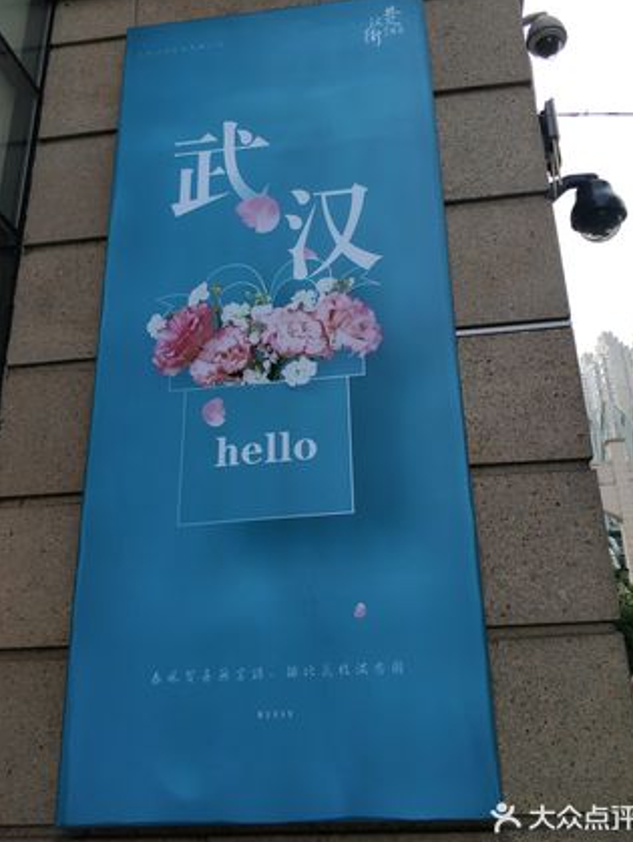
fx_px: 730
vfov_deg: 59.9
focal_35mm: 30
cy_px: 394
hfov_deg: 46.9
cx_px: 318
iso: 311
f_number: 1.8
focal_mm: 3.82
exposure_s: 1/1429
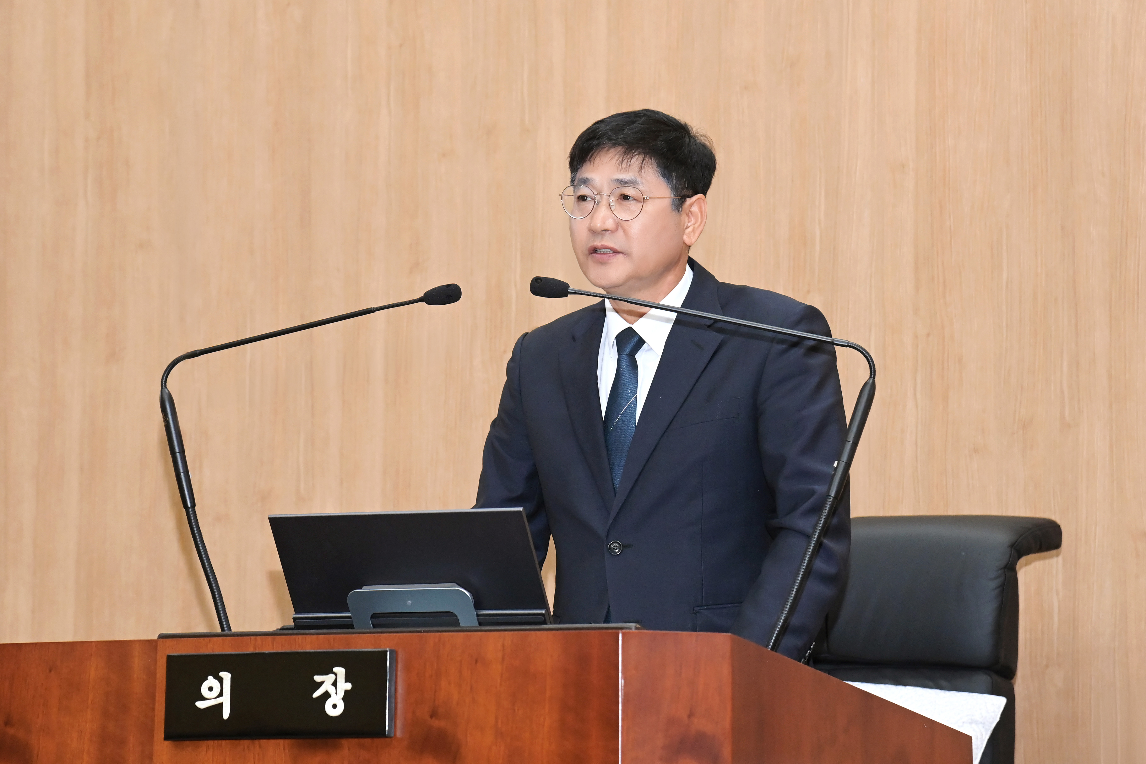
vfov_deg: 12.1
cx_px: 569
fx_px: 3597
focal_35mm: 113
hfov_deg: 18.1
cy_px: 383
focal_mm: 112
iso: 5000
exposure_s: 1/250
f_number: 6.3
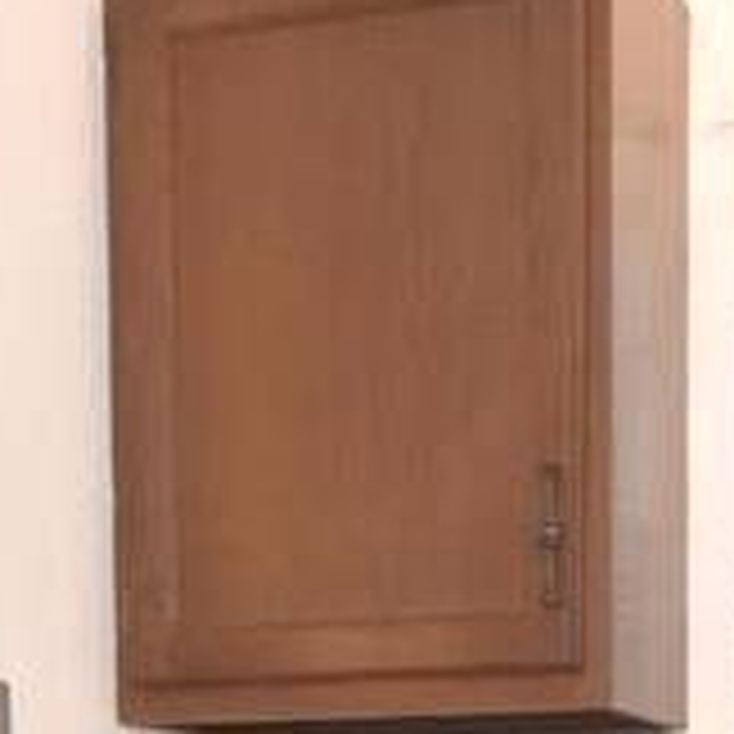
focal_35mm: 80
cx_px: 509
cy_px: 1081
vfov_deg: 19.1
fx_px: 1919
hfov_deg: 21.5
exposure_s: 1/60
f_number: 4
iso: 1400
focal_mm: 10
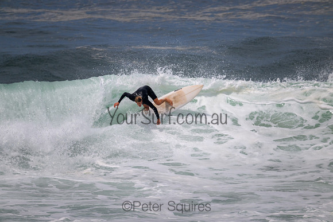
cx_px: 166
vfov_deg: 1.7
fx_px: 7401
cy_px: 111
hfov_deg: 2.6
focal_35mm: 800
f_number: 11
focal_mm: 800
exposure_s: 1/2000
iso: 400
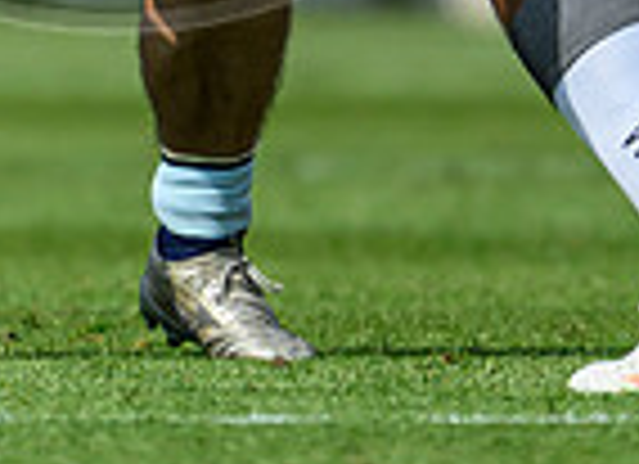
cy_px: -7
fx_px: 78739
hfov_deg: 0.5
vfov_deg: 0.3
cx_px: 46
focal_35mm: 4316
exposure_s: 1/2500
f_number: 4
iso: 500
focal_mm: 560
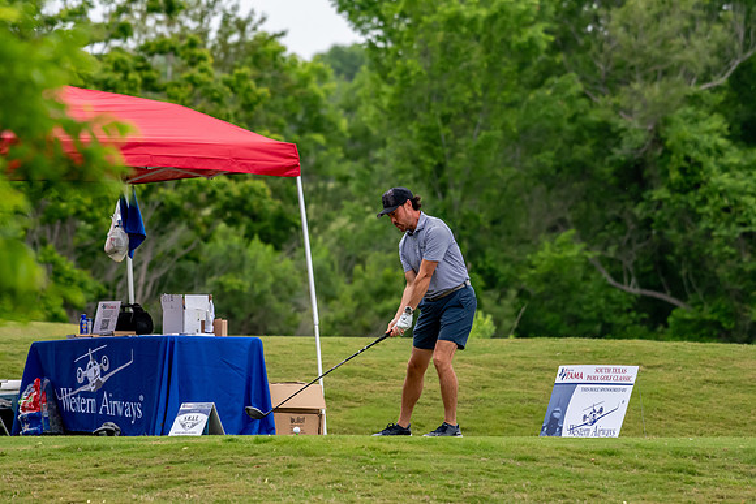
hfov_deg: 4.7
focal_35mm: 435
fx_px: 9137
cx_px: 378
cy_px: 252
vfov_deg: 3.2
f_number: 5.6
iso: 1400
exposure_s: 1/2000
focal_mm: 290
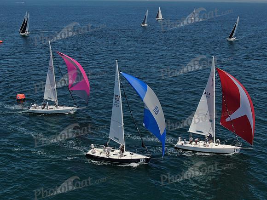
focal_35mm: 48
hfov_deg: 39.7
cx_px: 134
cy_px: 100
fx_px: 370
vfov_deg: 30.3
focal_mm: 8.6
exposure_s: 1/1600
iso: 100
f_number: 3.8
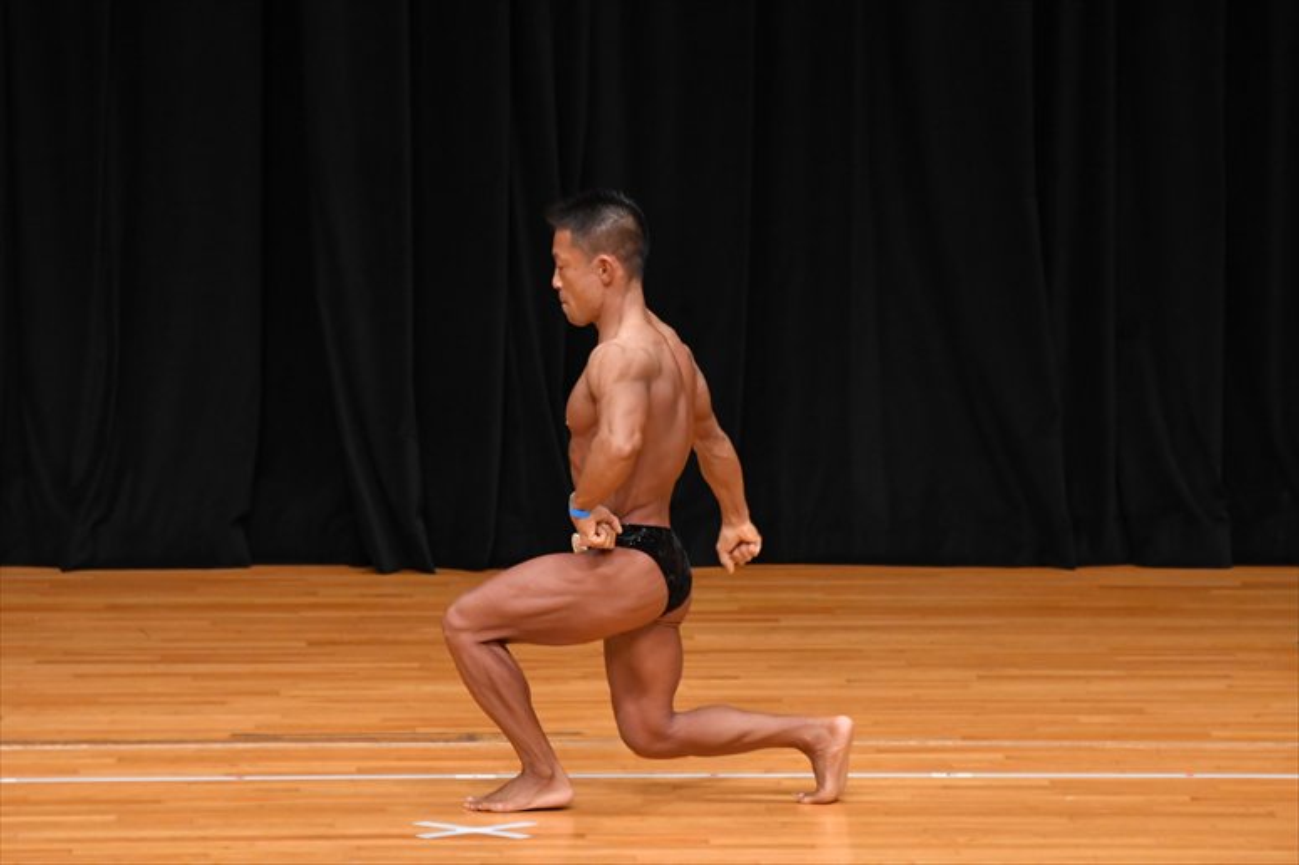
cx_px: 650
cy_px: 432
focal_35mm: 315
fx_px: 11361
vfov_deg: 4.4
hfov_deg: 6.5
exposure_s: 1/400
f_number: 5.6
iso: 3200
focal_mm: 210
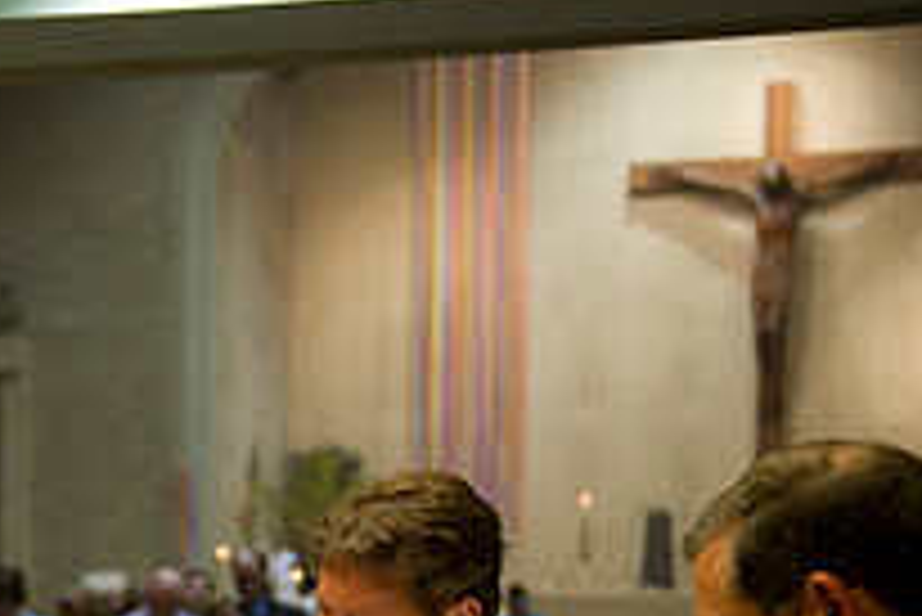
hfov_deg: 17.5
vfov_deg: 11.7
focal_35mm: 113
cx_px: -63
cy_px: 845
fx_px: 2896
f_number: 2.8
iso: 2000
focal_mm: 40
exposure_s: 1/200
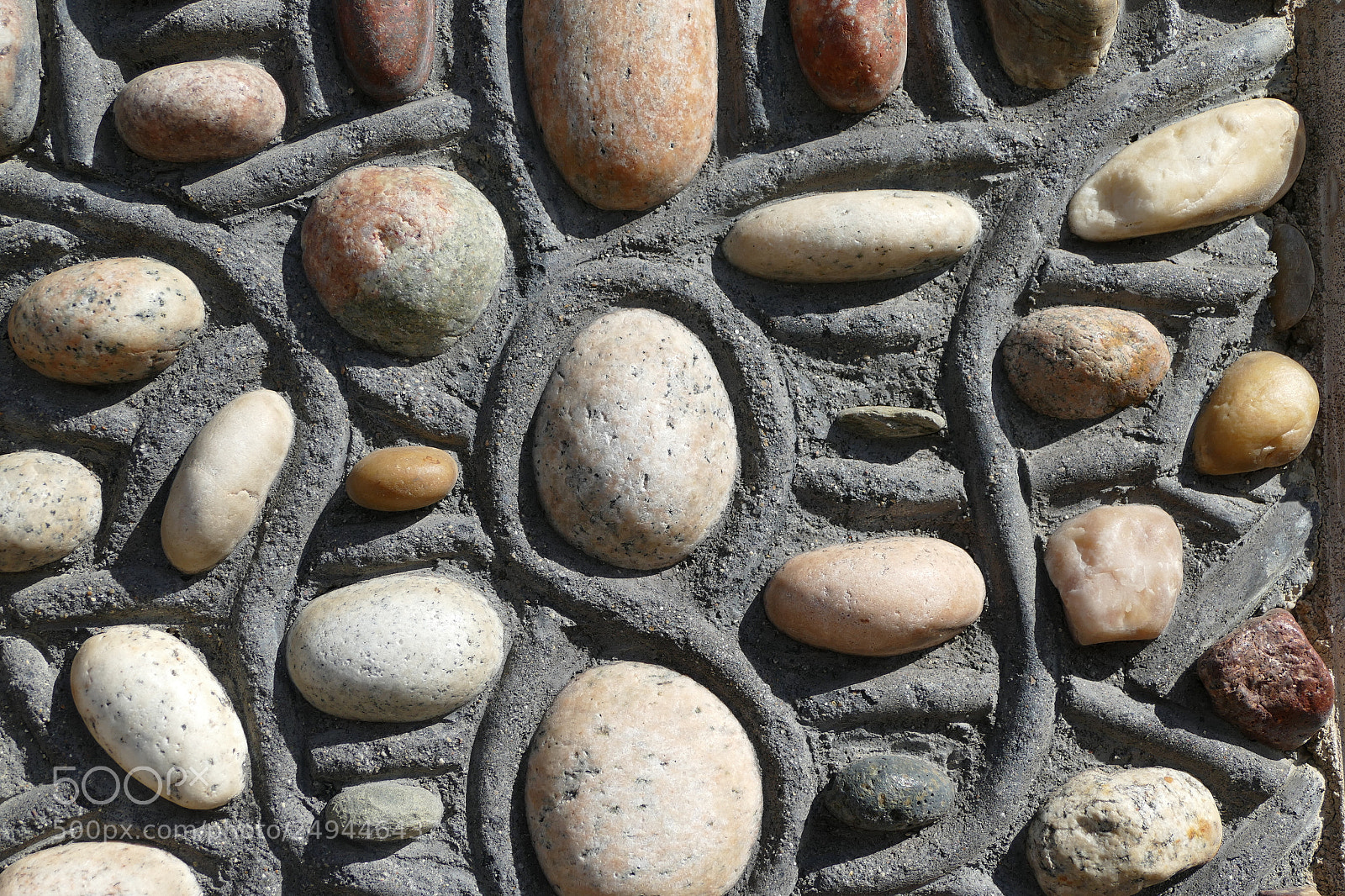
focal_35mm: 55
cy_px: 448
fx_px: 2054
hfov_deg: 36.3
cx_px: 672
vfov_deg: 24.6
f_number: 3.4
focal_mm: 20.23
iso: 125
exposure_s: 1/1300
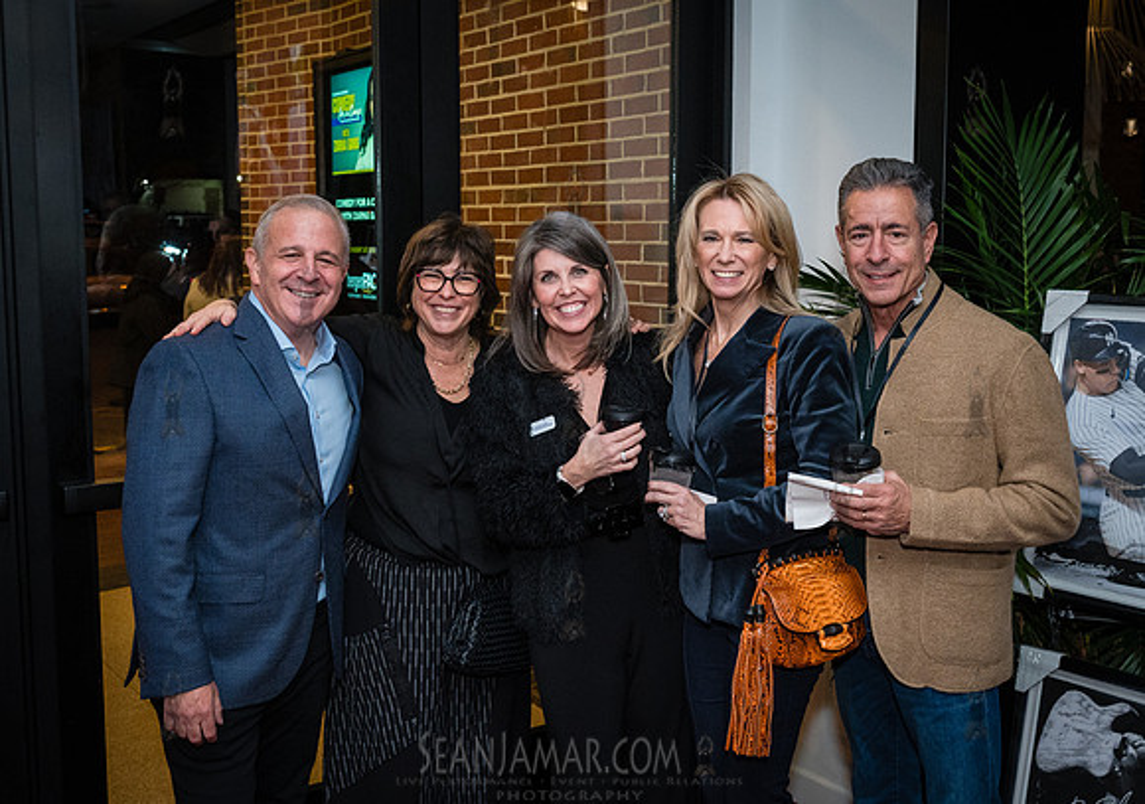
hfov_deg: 48.6
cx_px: 565
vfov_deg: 35.2
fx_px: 1267
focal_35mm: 39
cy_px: 375
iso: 6400
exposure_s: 1/320
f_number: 6.3
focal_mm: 35
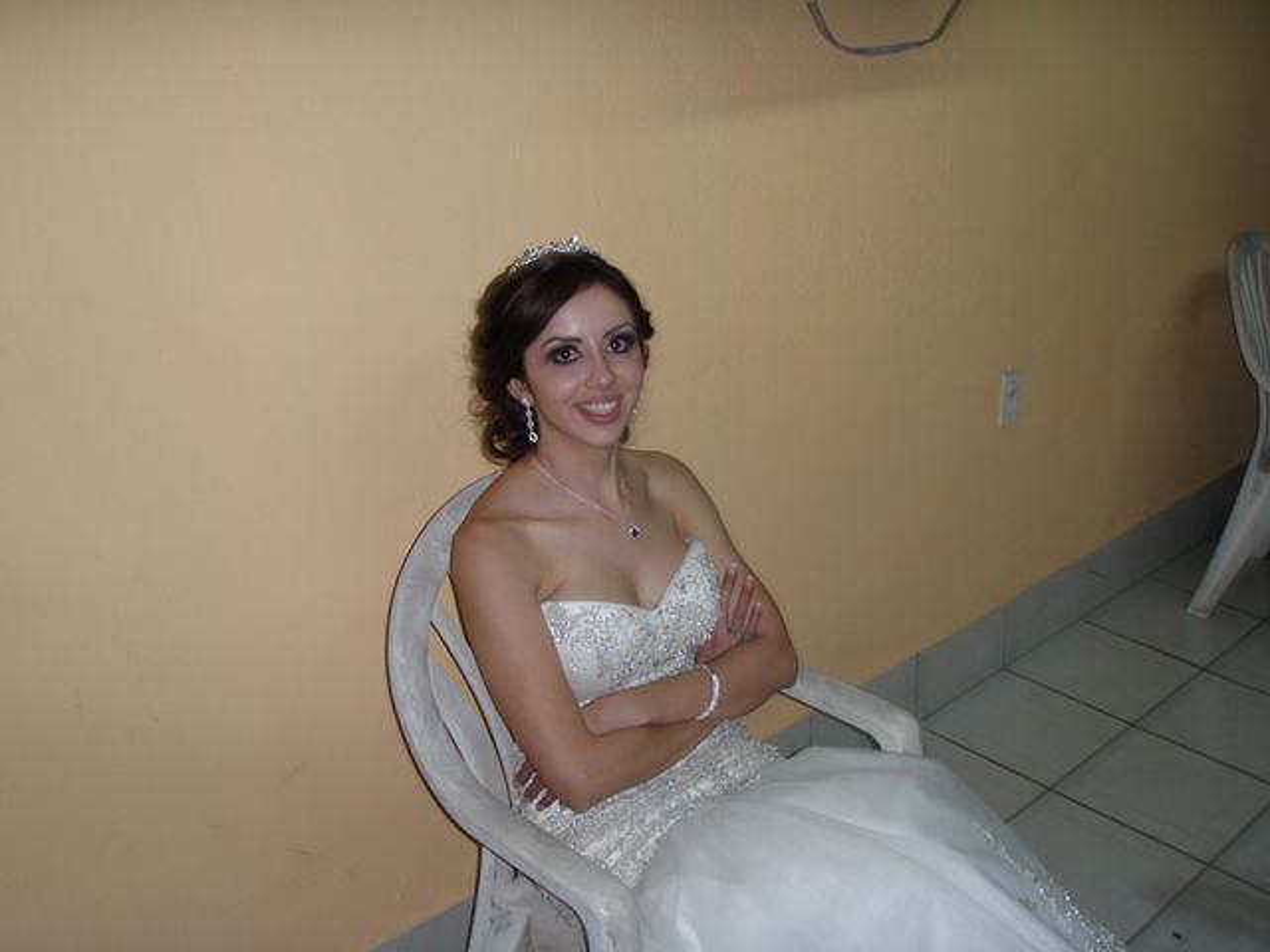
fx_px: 1394
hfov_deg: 49.0
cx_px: 635
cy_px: 476
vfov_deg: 37.7
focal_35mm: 38
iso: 100
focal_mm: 6.7
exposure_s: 1/30
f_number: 3.5
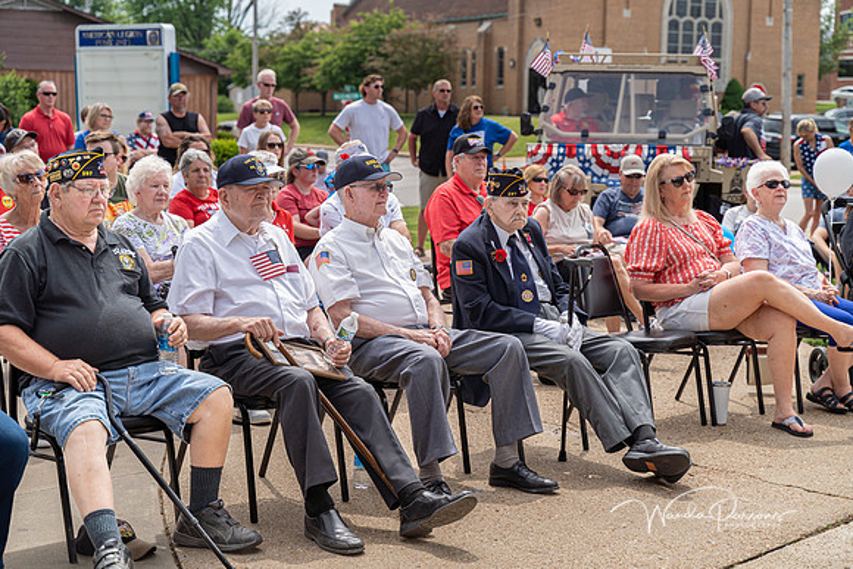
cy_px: 284
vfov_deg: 22.6
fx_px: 1422
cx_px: 426
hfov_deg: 33.4
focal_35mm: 60
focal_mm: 60
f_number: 4
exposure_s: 1/1000
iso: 200
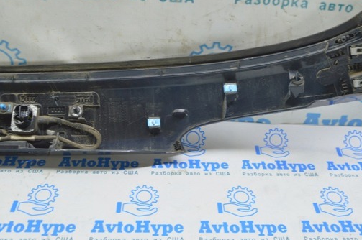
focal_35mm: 42
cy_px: 92
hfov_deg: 46.4
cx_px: 184
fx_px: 422
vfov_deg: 31.7
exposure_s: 1/15
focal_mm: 22
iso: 400
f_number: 5.6
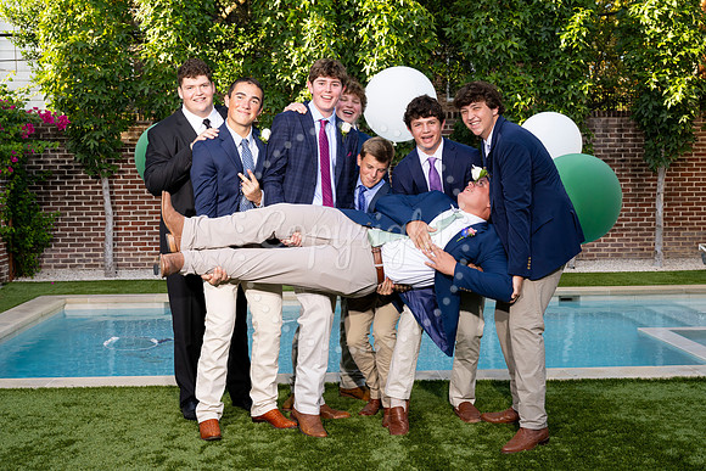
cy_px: 236
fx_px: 942
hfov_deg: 41.1
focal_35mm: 48
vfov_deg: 28.1
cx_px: 353
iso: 400
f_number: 8
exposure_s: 1/100
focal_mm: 48
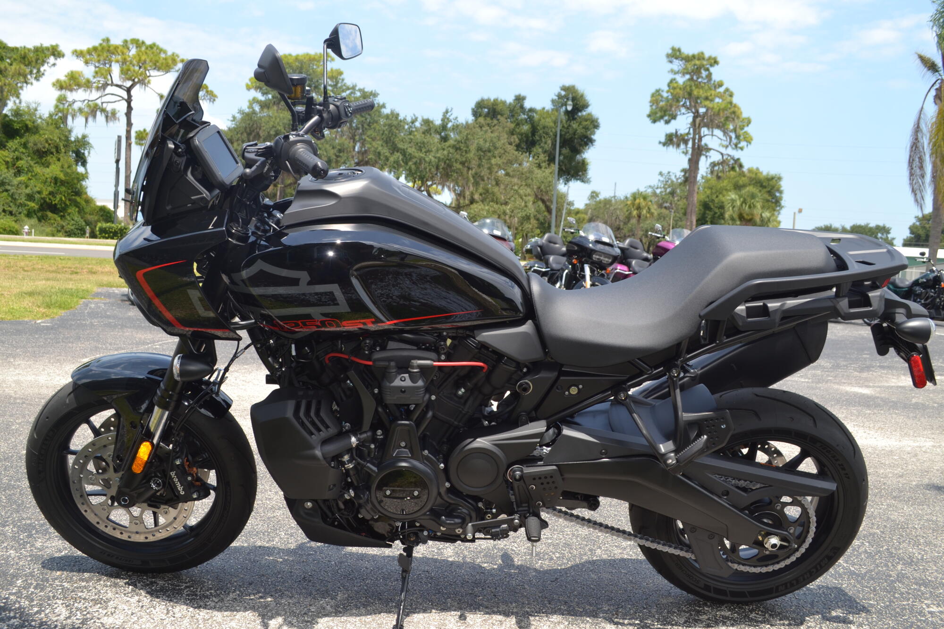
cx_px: 472
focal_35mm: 33
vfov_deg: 40.0
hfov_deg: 57.2
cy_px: 314
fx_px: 865
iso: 100
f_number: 6.3
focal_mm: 22
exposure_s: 1/200
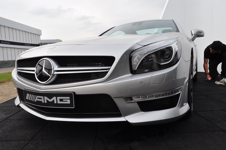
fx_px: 169
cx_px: 113
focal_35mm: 27
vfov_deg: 47.8
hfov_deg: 67.4
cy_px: 75
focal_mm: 18
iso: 250
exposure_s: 1/320
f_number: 9
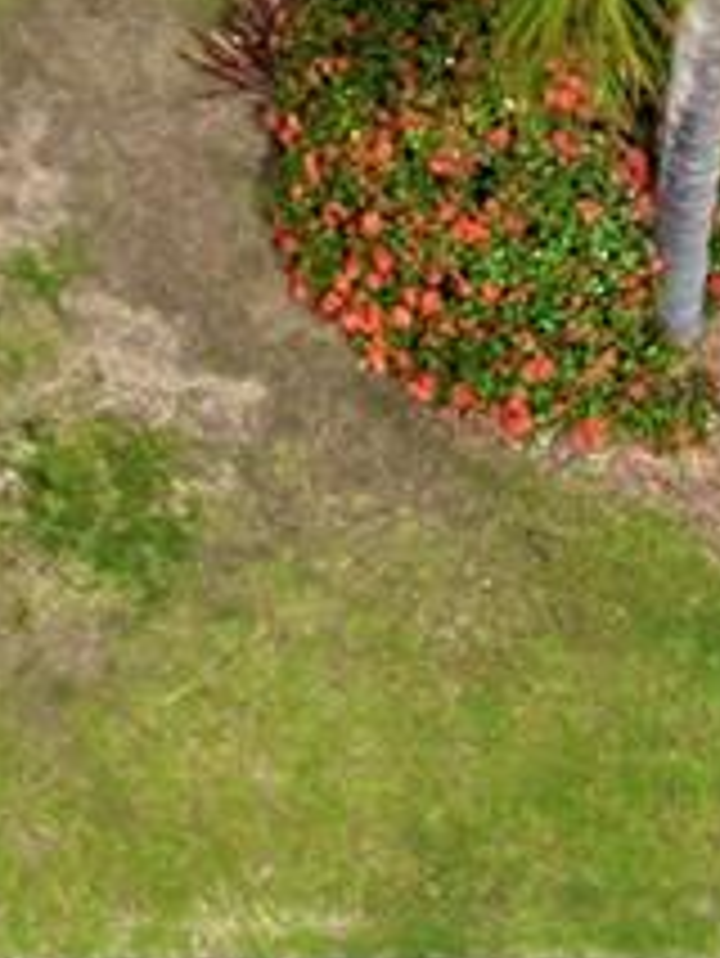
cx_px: -364
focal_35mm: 135
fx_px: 3740
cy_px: -1633
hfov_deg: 10.6
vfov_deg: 11.1
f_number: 1.7
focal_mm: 6.72
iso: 110
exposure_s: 1/3200
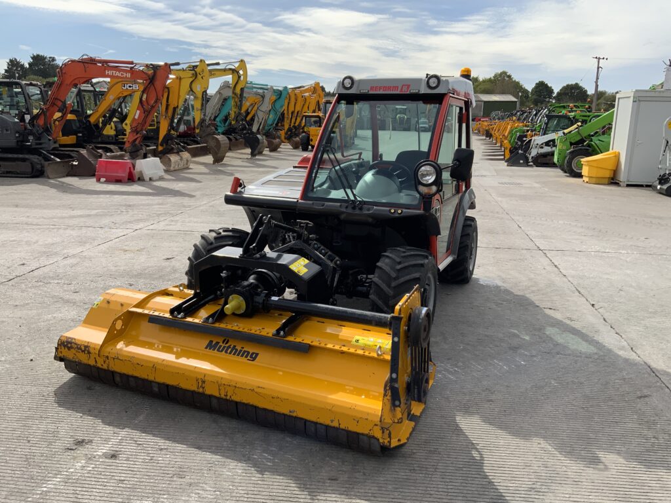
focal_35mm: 29
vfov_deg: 48.2
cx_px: 336
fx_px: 562
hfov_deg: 61.7
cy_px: 252
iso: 16
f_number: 1.8
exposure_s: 1/2058
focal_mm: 3
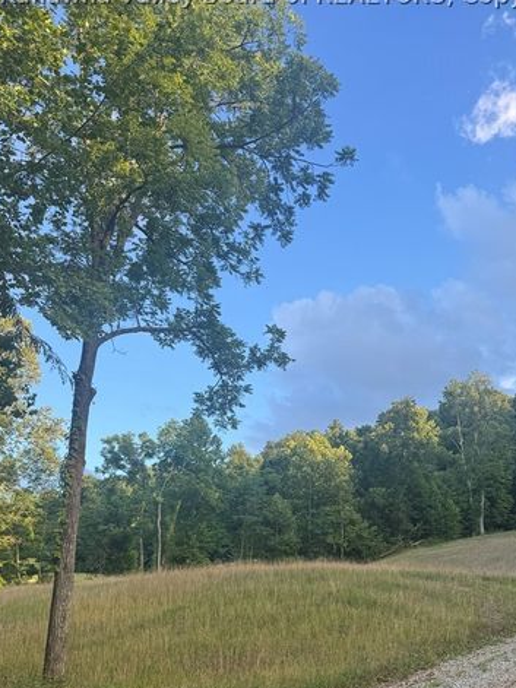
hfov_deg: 41.4
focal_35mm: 34
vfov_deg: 52.9
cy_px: 461
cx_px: 330
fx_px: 676
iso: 80
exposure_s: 1/812
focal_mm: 6.76
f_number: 1.78
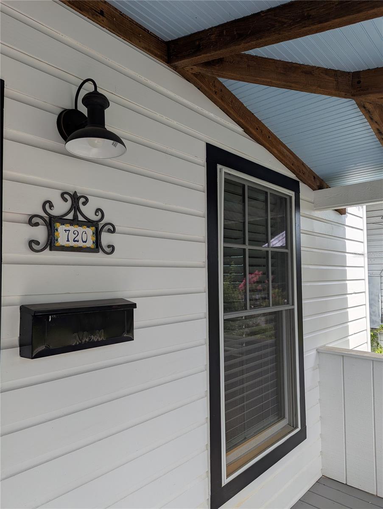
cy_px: 254
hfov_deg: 56.9
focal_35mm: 24
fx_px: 353
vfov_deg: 71.5
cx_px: 192
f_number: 1.85
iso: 25
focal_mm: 6.81
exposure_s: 1/712
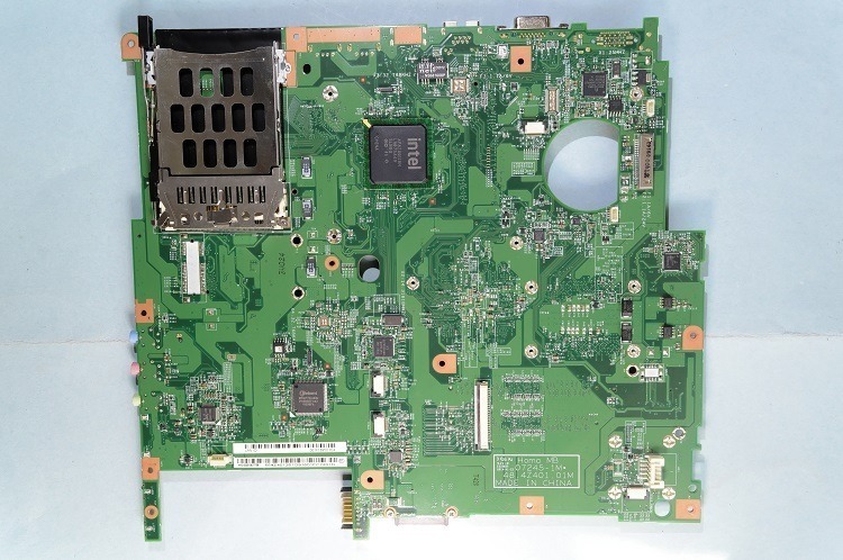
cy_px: 280
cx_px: 422
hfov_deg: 57.3
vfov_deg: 39.9
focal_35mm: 33
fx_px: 772
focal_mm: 22
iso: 100
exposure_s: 1/5
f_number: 8
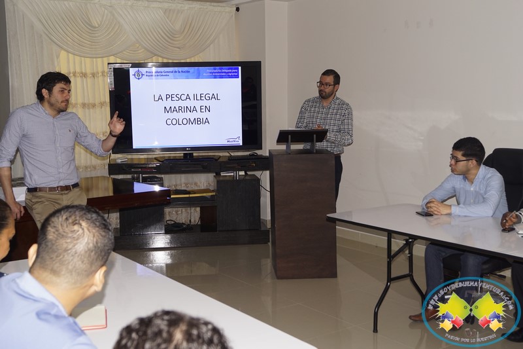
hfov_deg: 46.4
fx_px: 610
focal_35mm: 42
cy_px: 174
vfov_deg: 31.9
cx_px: 262
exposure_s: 1/60
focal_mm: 28
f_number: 5.6
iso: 400
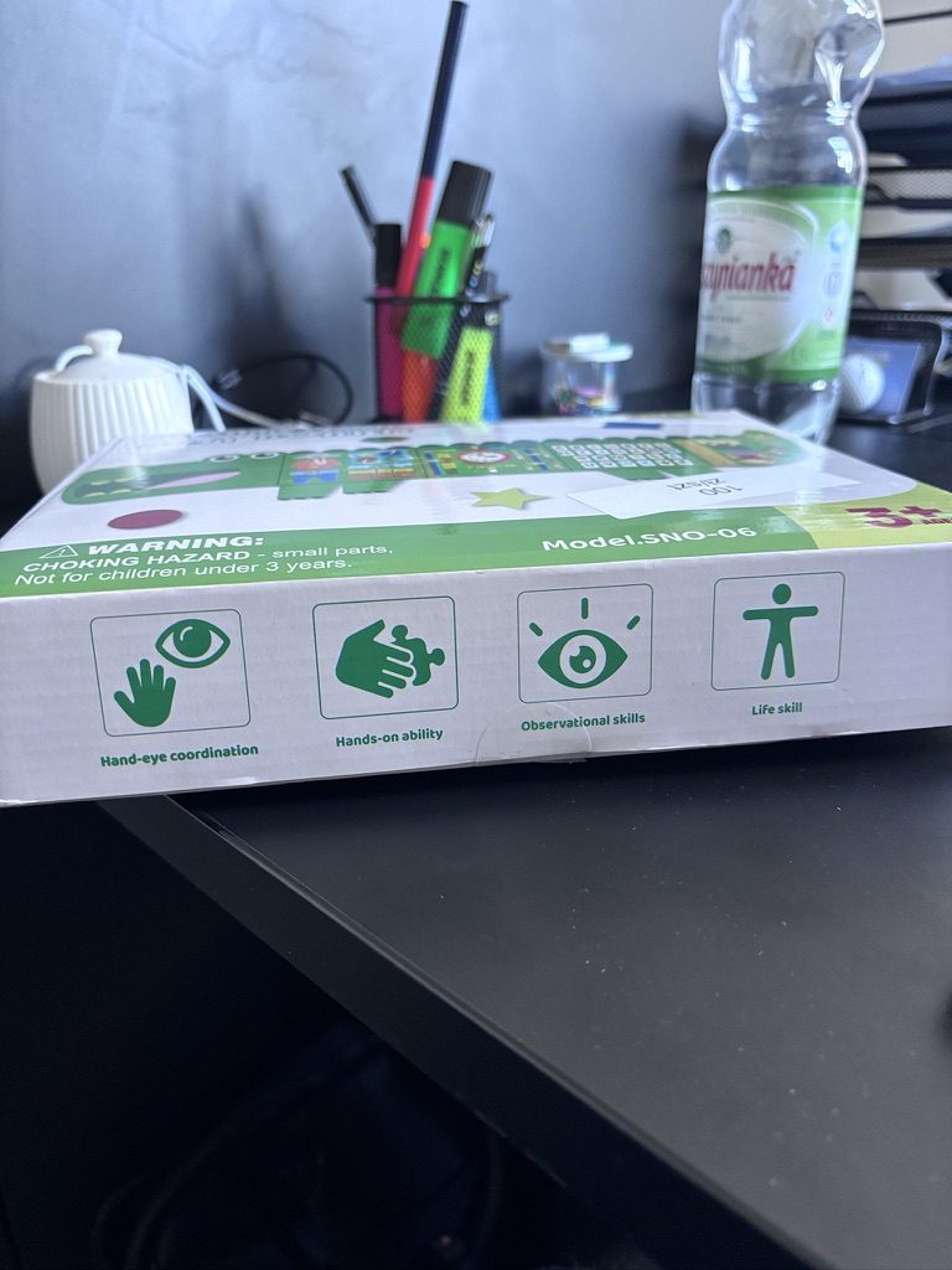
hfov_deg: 53.1
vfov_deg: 67.3
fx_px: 953
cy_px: 635
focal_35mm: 26
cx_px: 476
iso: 250
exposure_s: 1/60
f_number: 1.6
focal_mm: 5.96
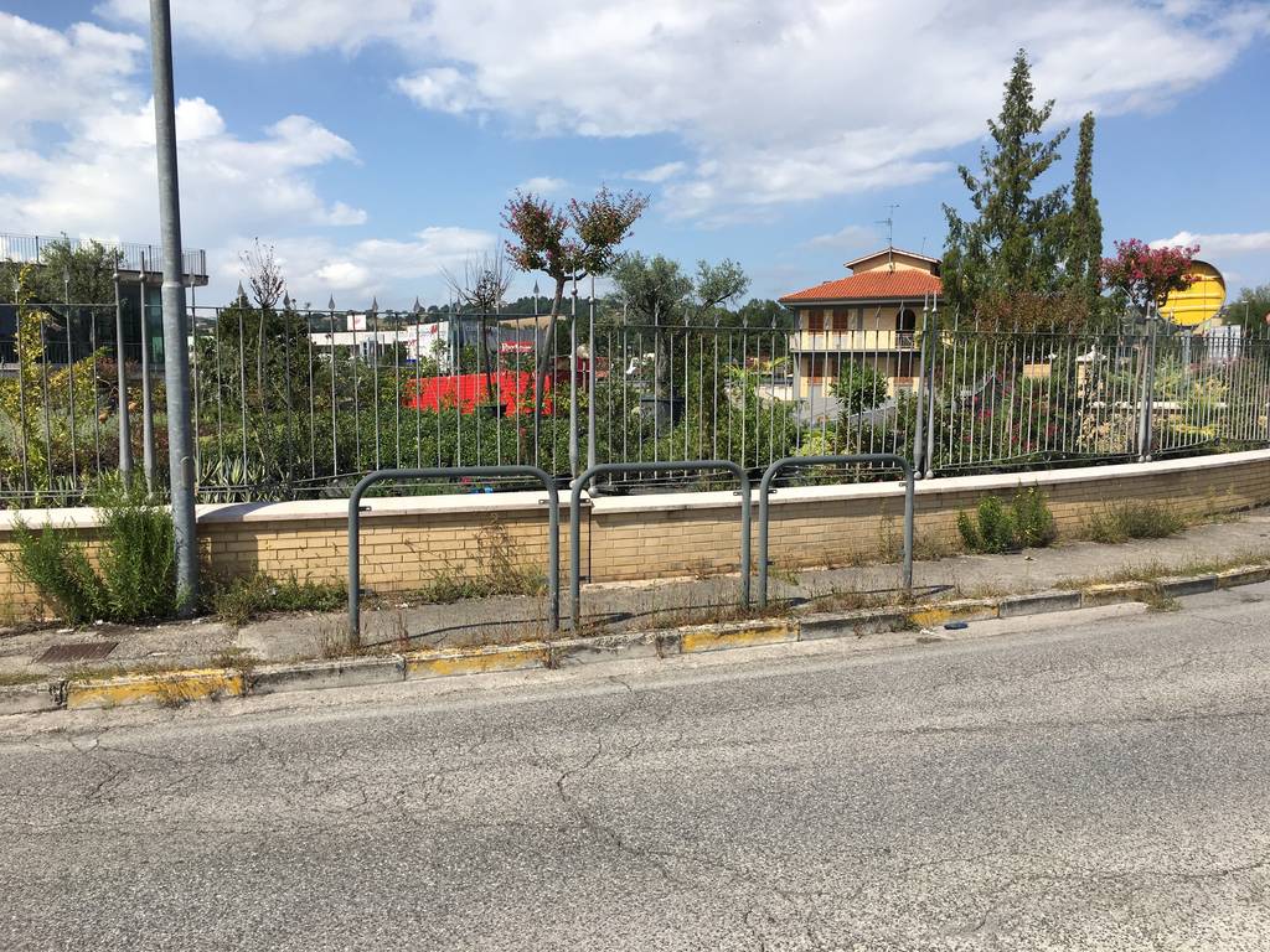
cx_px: 635
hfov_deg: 61.7
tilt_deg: -2.3
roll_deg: +0.2
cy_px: 476
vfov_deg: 48.2
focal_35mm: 29
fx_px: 1064
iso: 25
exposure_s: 1/2198
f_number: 2.2
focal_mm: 4.15
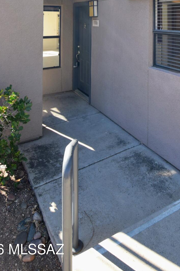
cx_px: 129
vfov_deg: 55.3
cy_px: 19
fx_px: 210
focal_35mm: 28
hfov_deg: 45.2
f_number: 7.1
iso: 400
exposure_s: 1/200
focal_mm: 10
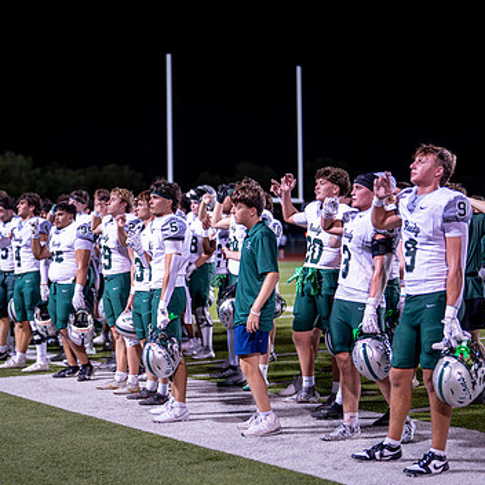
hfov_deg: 23.2
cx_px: 143
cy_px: 266
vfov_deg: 23.4
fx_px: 1173
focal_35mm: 74
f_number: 1.2
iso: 1000
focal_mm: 50
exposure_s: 1/800
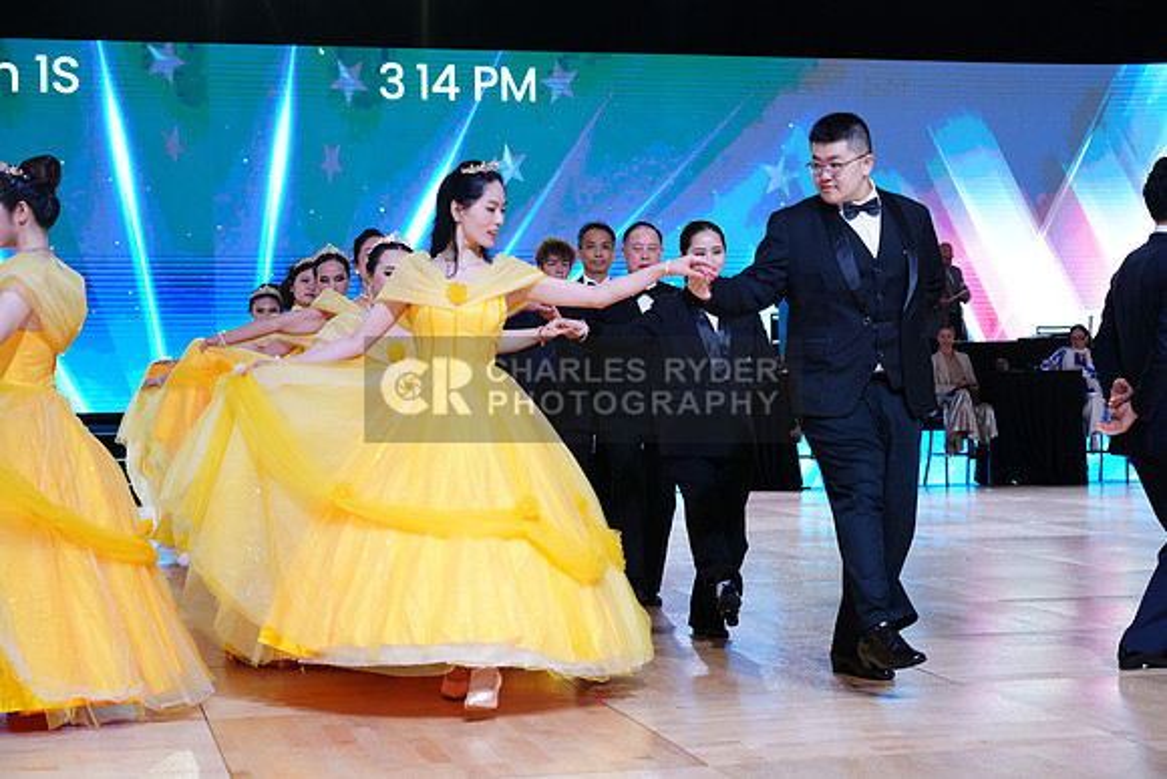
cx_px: 584
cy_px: 390
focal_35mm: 64
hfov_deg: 31.4
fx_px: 2075
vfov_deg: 21.3
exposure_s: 1/500
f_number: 4
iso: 1600
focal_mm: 64
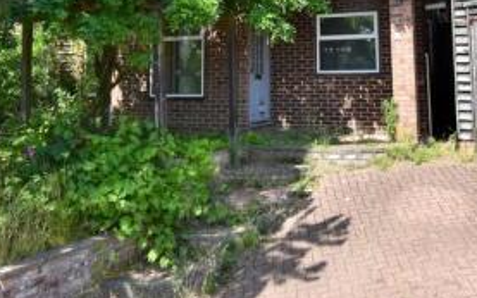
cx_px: 269
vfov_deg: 29.0
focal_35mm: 42
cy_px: 8
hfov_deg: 47.5
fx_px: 541
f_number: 10
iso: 400
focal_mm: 11.5
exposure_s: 1/320
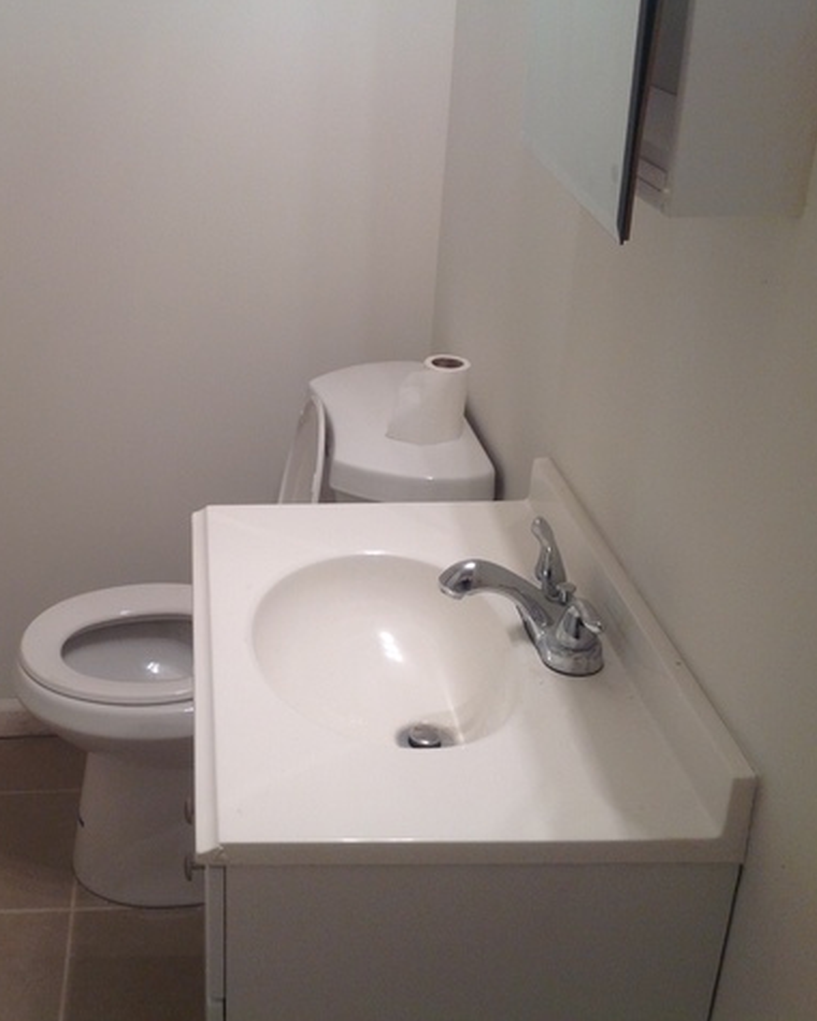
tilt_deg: -24.9
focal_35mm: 46
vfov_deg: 40.3
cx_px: 213
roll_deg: +0.8
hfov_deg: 32.2
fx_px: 1390
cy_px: 509
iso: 64
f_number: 2.4
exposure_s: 1/40
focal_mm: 4.28
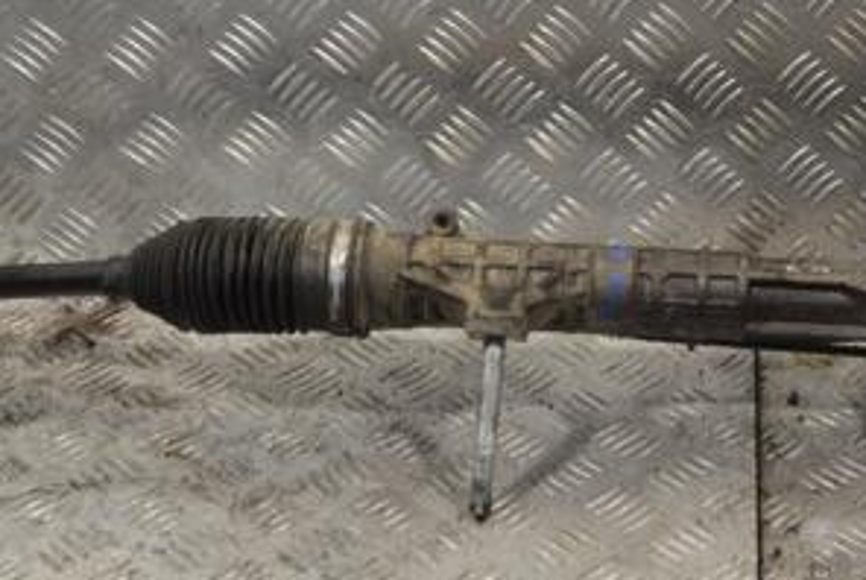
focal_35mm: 85
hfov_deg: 23.3
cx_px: 775
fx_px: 2047
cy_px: 202
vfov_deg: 16.1
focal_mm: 28
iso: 400
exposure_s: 1/100
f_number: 5
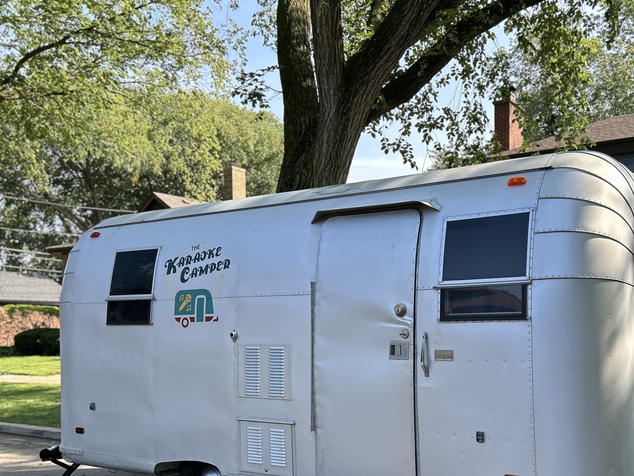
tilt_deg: -0.3
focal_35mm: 36
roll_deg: +0.4
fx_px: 659
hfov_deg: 50.4
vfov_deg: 39.1
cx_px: 426
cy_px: 325
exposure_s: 1/949
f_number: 1.5
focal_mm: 5.7
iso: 50
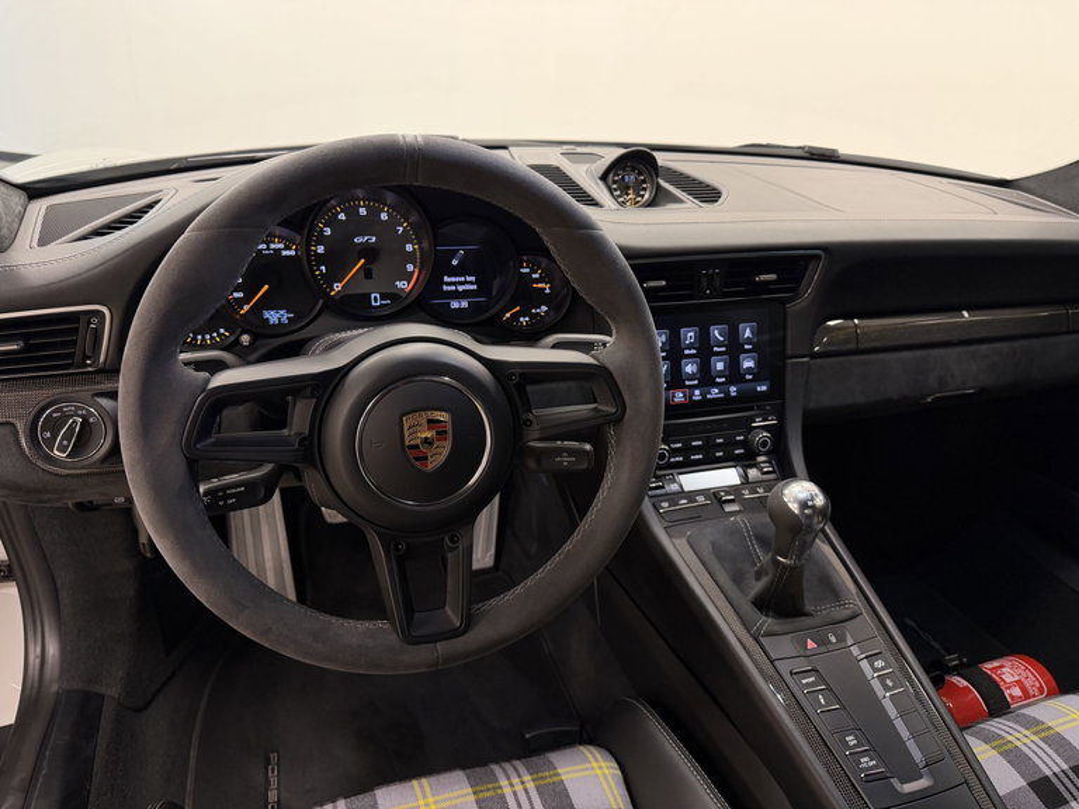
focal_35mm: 24
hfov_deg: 71.6
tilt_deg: -24.0
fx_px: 748
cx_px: 540
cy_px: 404
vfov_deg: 56.8
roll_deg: -2.4
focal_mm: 6.76
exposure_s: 1/60
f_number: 1.78
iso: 160
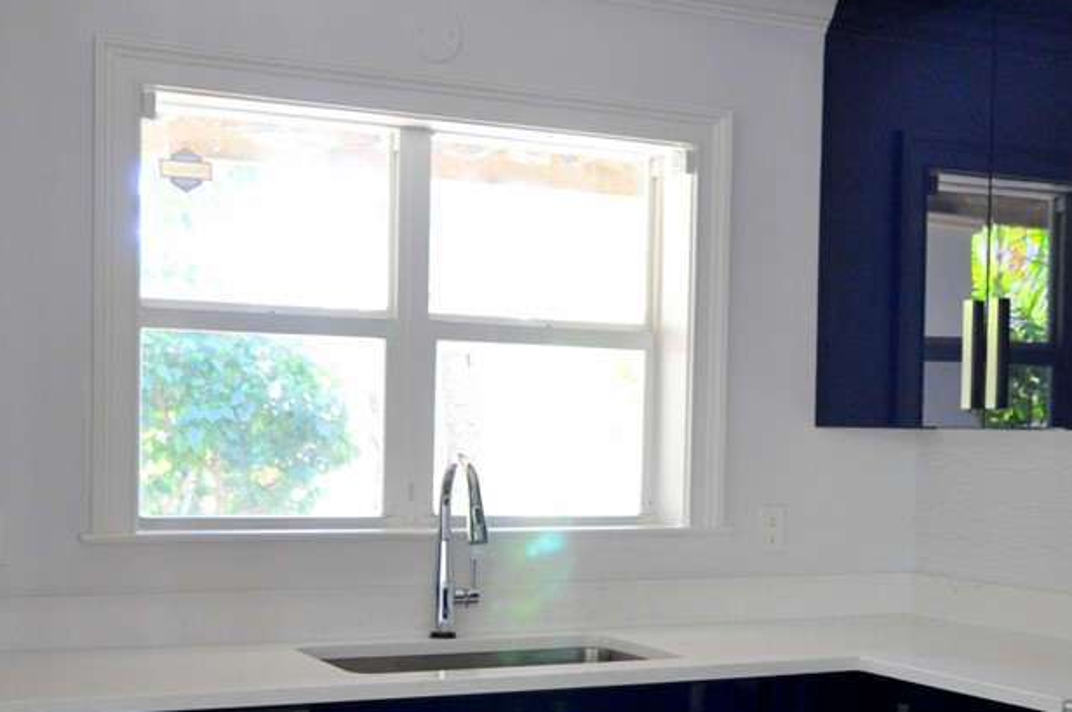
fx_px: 1576
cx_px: 553
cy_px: 503
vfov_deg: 25.2
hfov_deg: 37.6
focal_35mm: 53
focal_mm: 20
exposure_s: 1/30
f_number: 3.5
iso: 1400
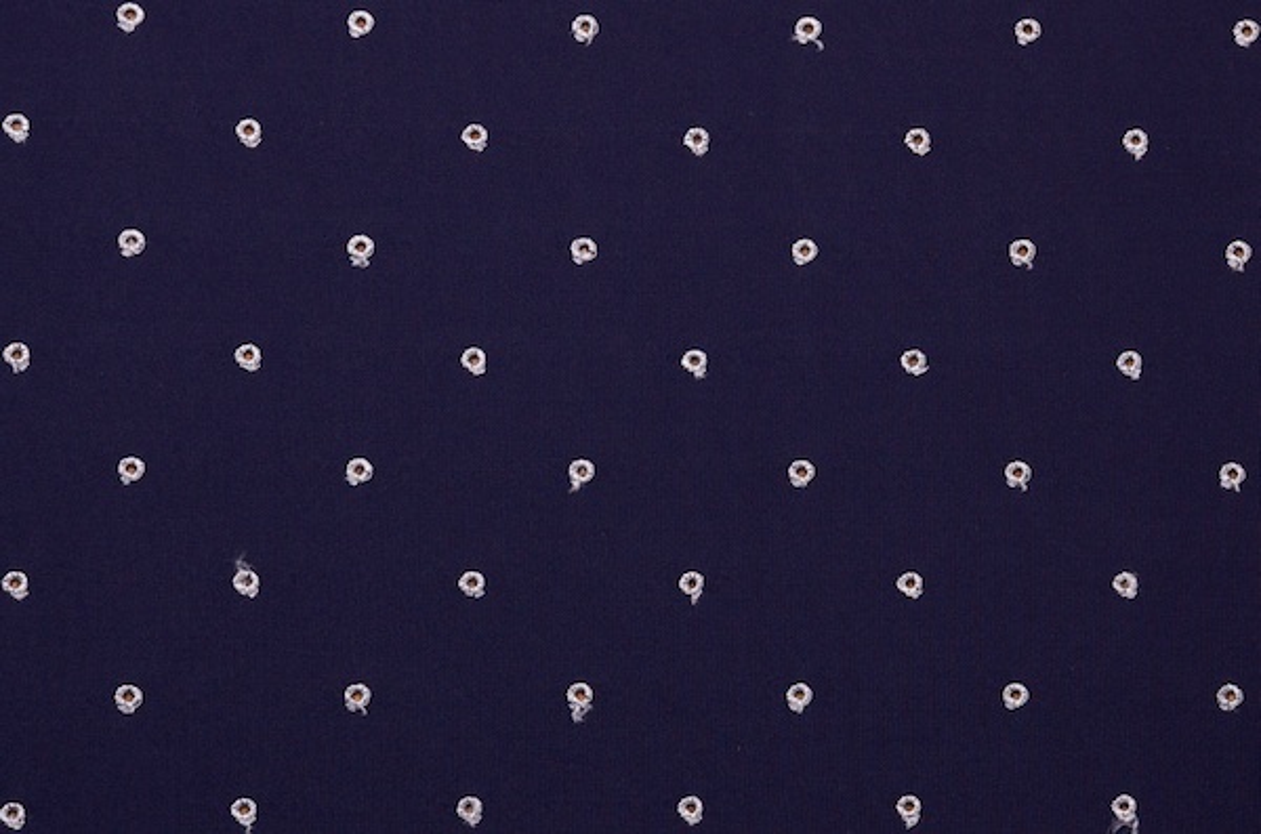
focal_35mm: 105
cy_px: 417
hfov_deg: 19.5
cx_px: 630
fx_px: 3669
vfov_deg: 13.0
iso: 400
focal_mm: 70
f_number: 10
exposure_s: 1/1000
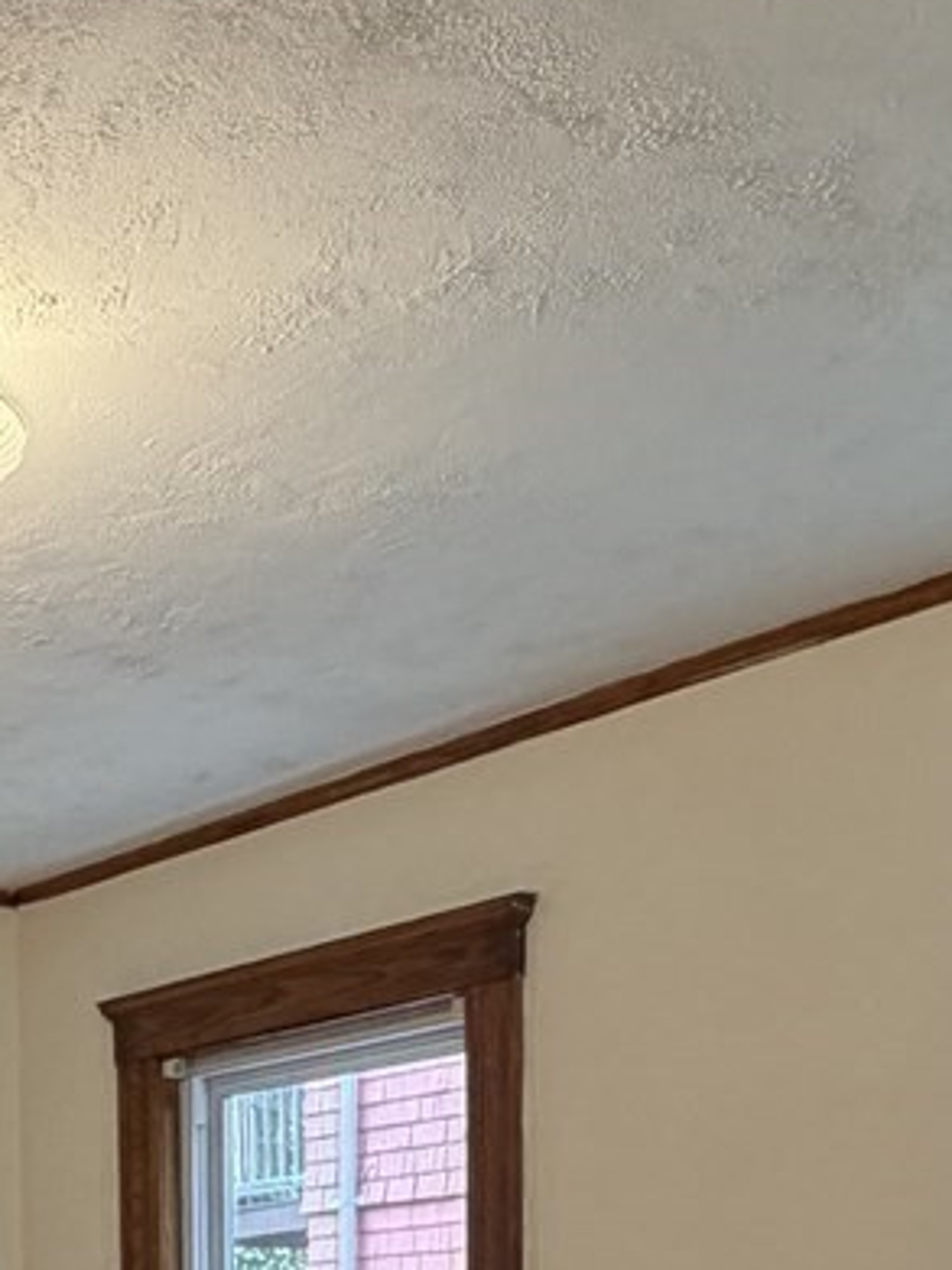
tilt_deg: -3.3
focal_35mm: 55
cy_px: 1562
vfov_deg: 29.5
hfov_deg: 23.6
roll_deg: +1.8
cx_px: -263
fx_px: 2018
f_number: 2.2
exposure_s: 1/120
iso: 250
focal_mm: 2.22
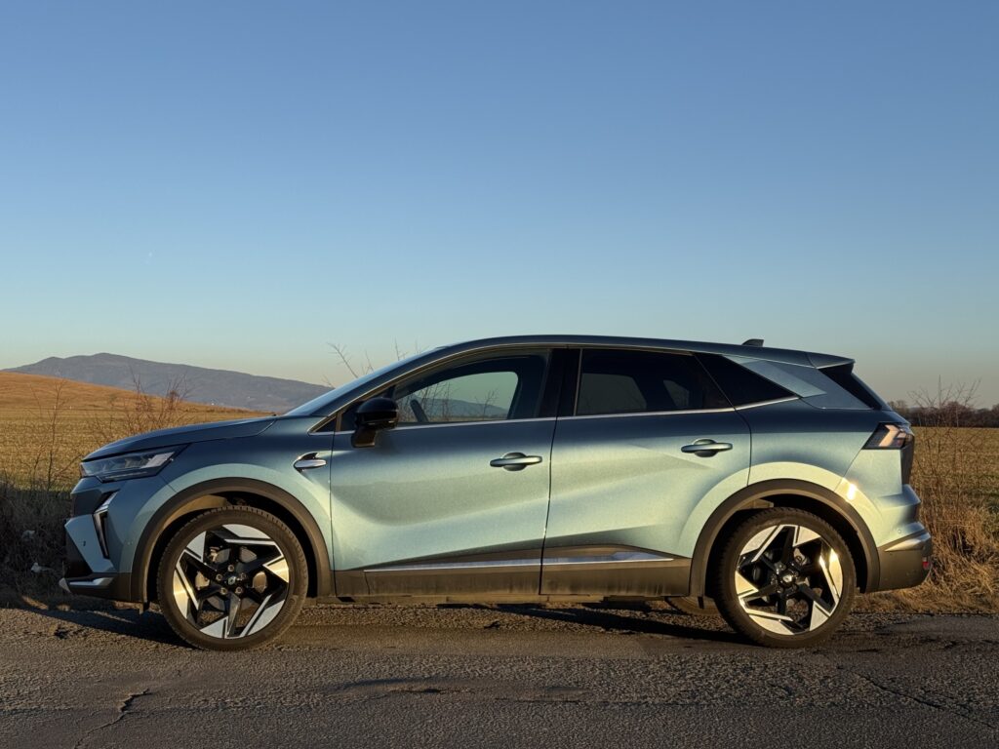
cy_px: 374
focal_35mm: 48
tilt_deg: +2.8
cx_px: 500
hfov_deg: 39.7
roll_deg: +0.2
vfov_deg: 30.3
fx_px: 1385
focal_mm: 6.76
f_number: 1.78
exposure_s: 1/2179
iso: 64
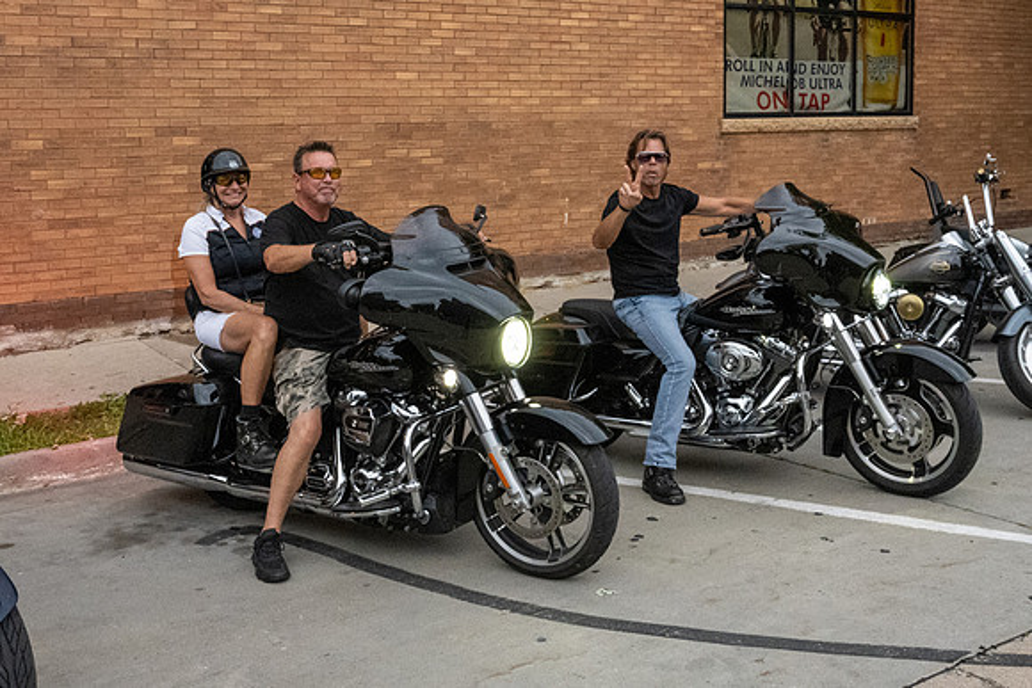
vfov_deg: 32.4
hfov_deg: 47.5
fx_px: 1172
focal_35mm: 41
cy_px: 218
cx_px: 502
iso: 6400
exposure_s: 1/200
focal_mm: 24
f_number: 8
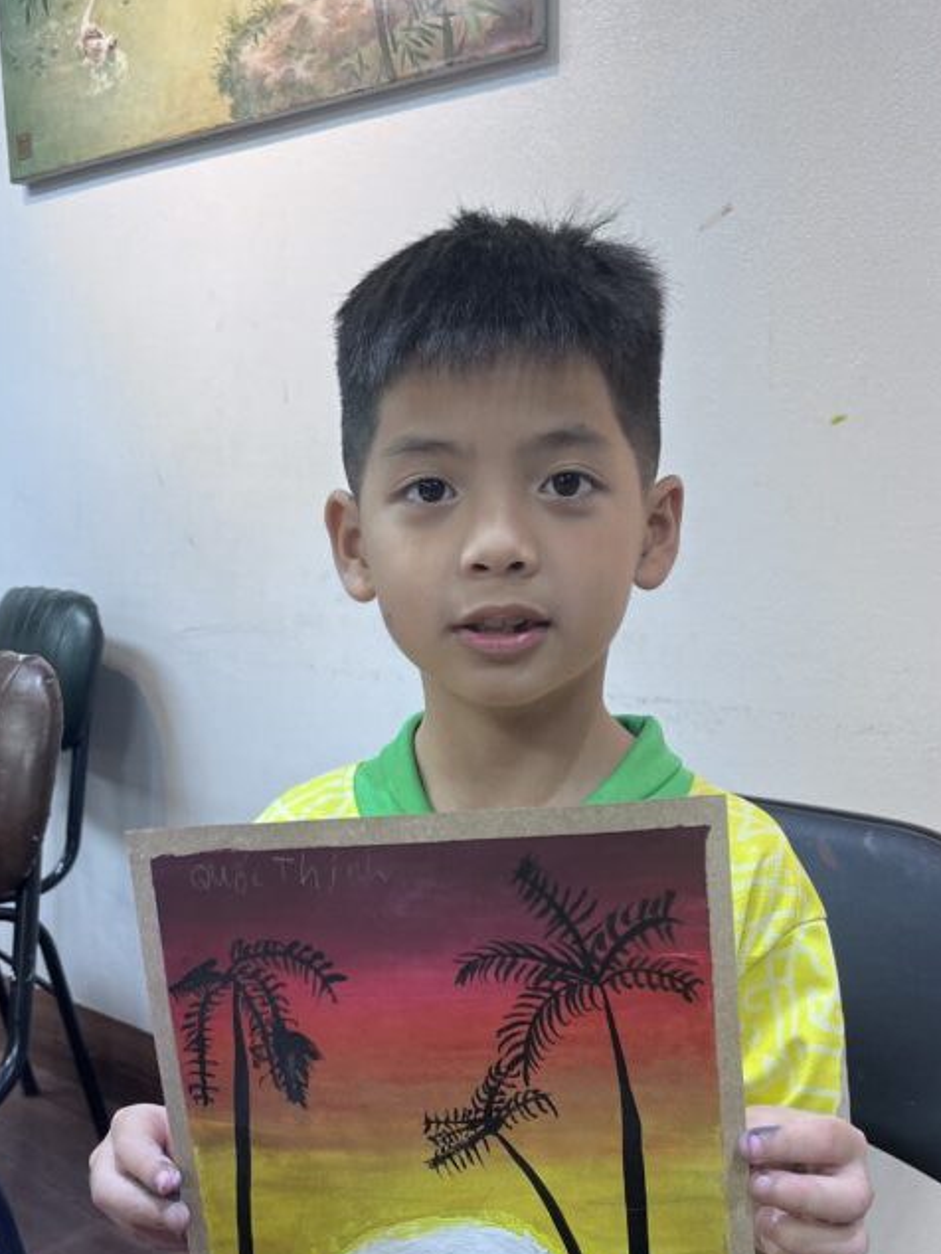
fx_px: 1485
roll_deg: +1.2
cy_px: 847
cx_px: 498
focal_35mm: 41
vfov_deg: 45.0
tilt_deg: -12.7
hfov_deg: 35.1
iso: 64
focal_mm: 5.1
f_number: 1.6
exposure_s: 1/100
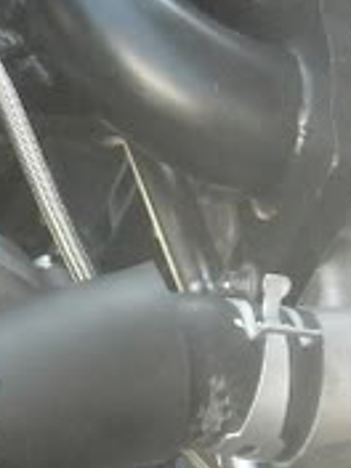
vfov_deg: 12.4
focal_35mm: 159
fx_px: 2150
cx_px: -165
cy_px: 173
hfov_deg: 9.1
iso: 475
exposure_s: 1/250
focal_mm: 5.7
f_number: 2.8
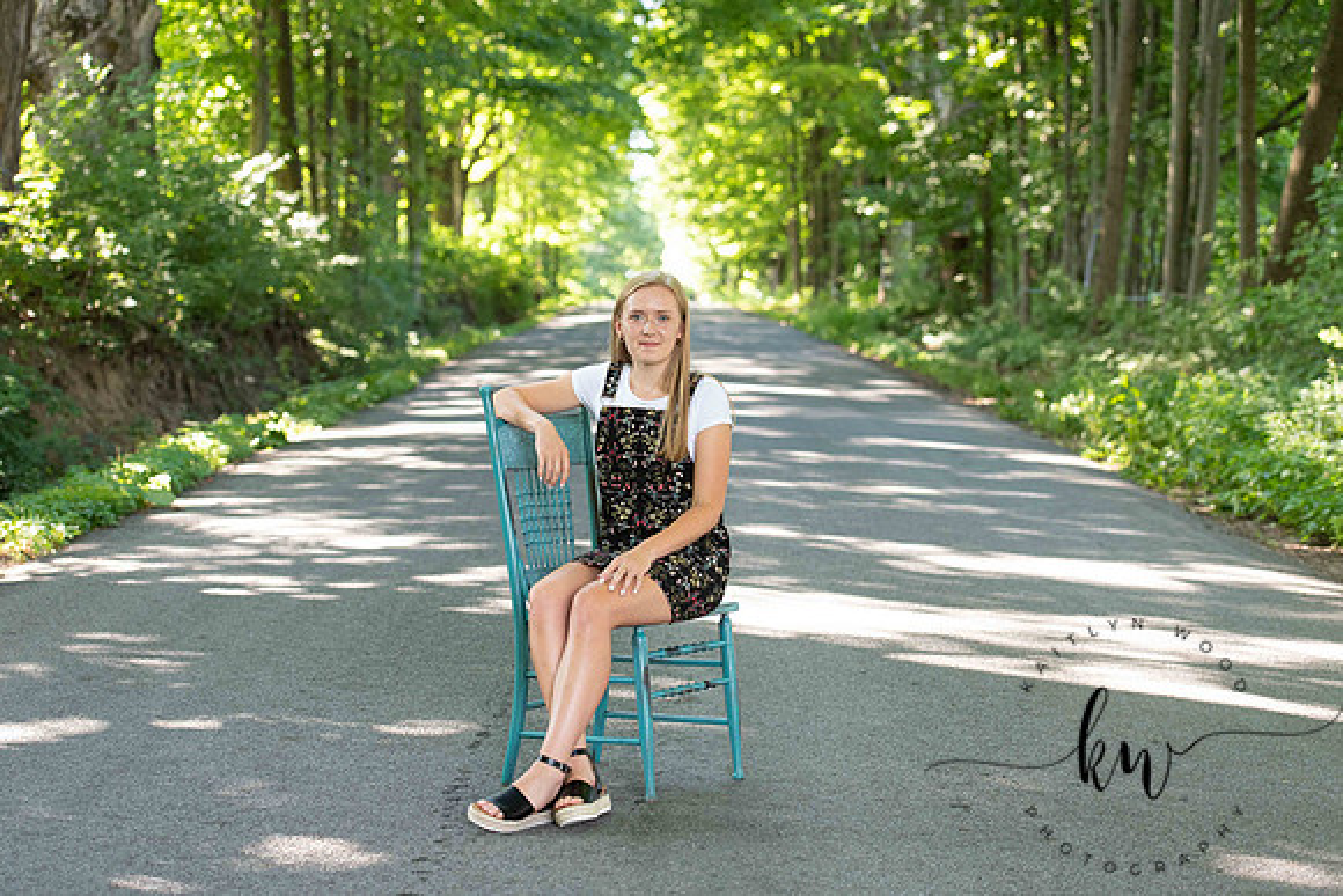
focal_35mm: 78
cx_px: 672
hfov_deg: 26.0
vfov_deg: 17.5
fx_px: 2910
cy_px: 448
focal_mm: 78
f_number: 3.5
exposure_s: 1/200
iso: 640
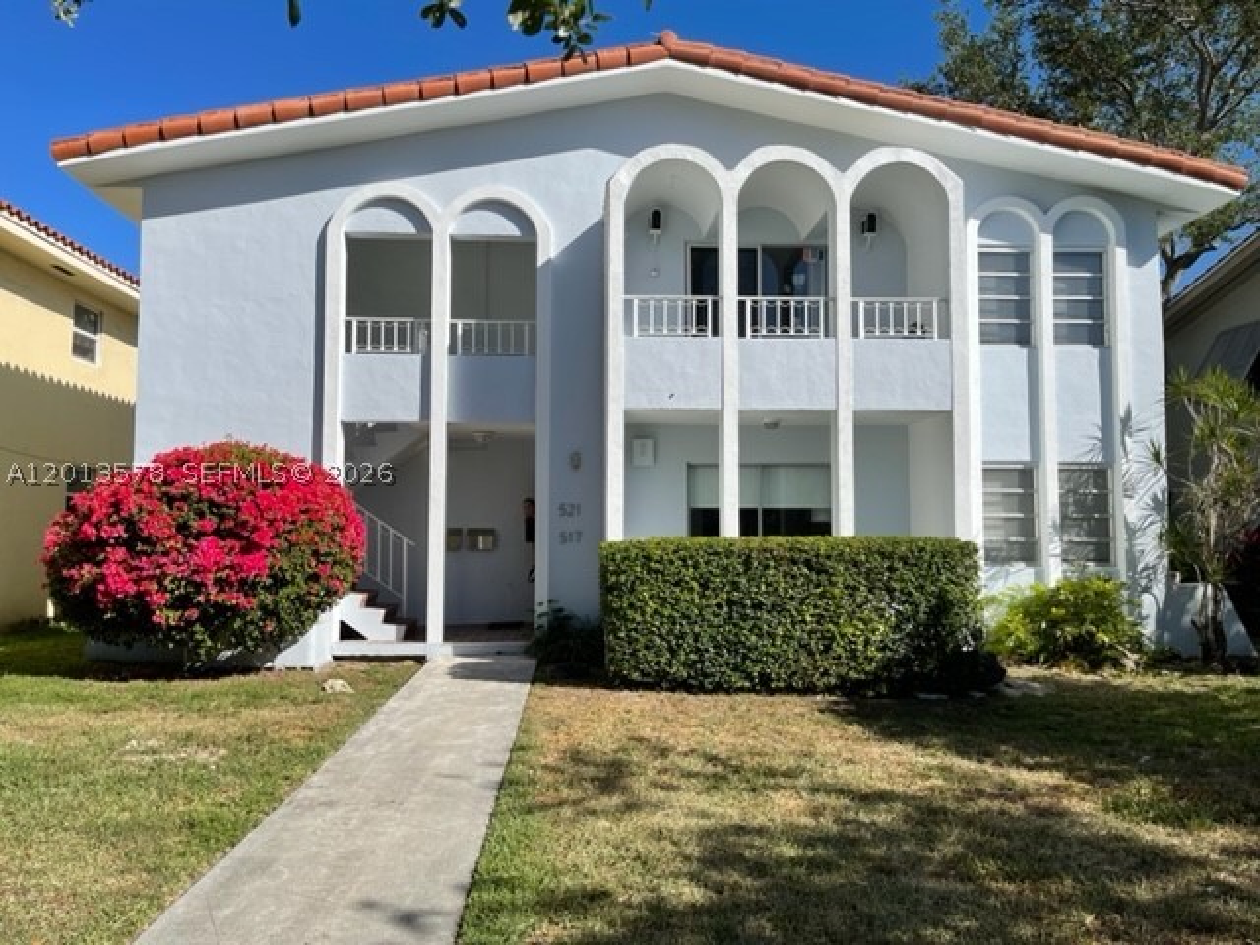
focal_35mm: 26
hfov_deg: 67.3
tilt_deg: +3.6
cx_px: 630
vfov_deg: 53.1
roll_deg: -0.3
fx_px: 946
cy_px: 472
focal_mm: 5.1
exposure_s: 1/4902
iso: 32
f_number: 1.6
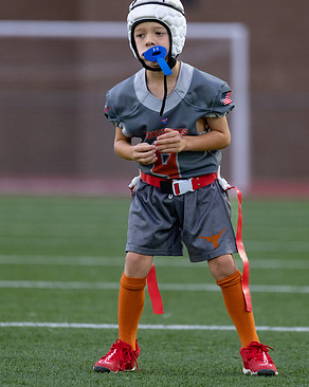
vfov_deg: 5.1
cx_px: 175
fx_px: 4317
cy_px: 152
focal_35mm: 377
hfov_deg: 4.1
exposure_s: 1/1000
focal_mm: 200
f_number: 2.8
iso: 800
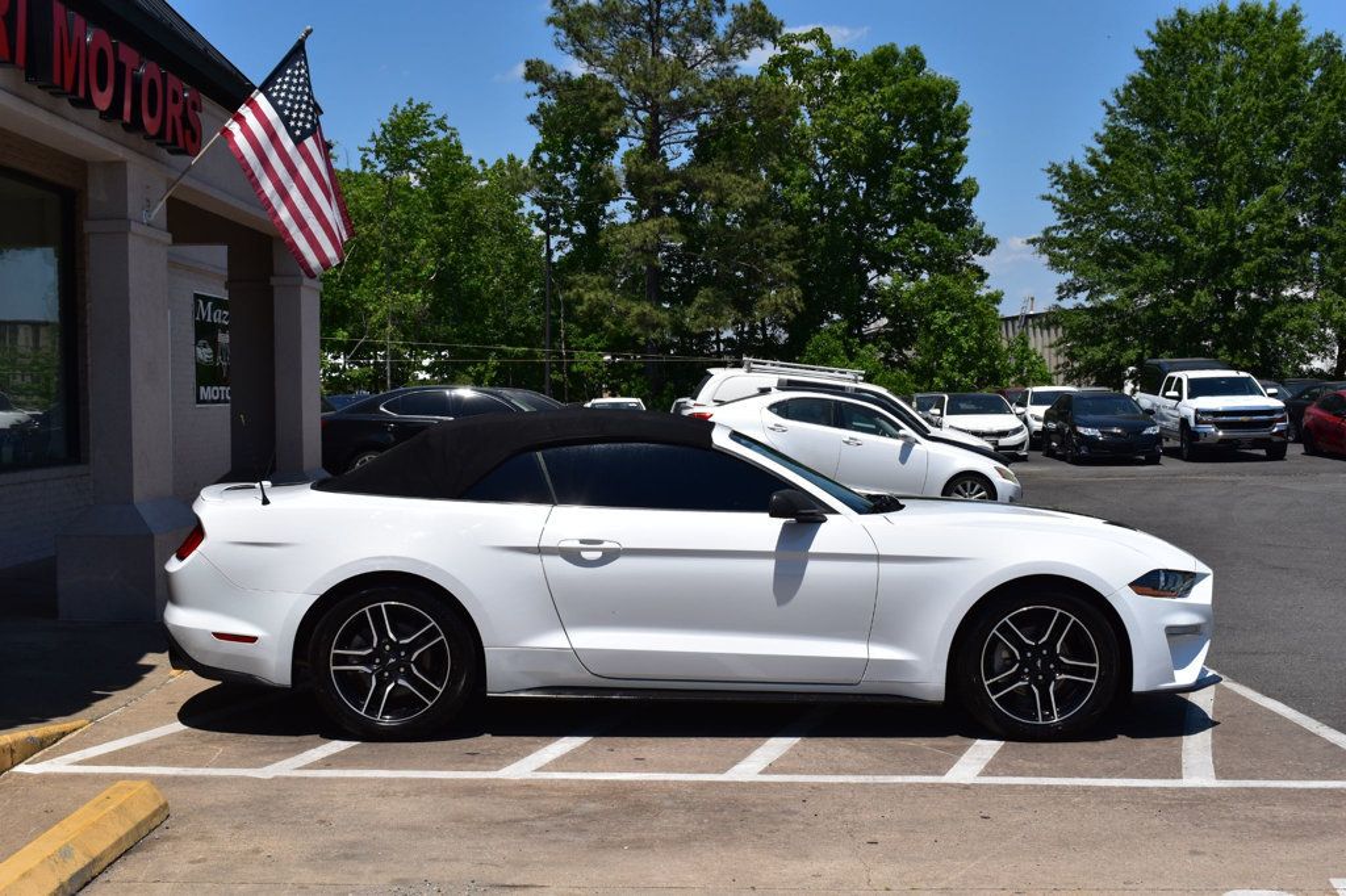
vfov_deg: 28.9
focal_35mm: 46
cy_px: 448
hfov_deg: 42.3
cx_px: 673
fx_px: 1738
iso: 200
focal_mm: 31
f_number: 11
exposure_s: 1/500
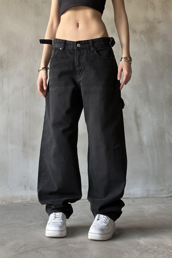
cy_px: 116
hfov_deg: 23.8
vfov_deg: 35.0
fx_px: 408
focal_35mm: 57
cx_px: 81
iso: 320
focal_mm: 6.86
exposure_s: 1/60
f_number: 1.78
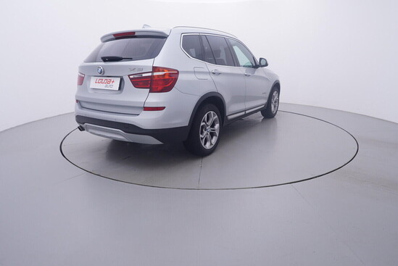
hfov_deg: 77.3
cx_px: 199
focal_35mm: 22
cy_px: 133
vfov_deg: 56.2
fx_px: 249
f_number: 5
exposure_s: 1/80
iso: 200
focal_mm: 15
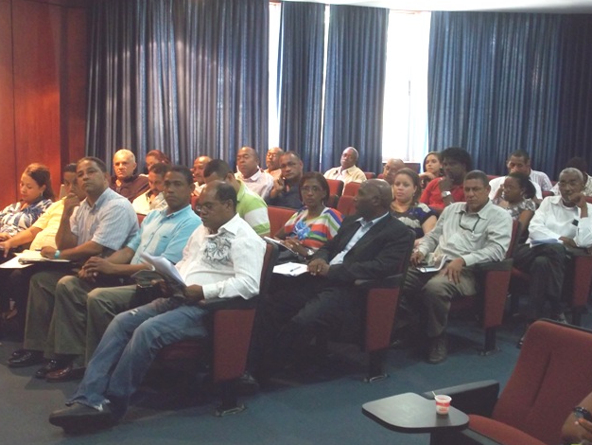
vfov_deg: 30.9
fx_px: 804
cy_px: 225
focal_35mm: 47
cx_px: 300
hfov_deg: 40.4
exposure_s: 1/8
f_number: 3.5
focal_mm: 8.2
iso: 320
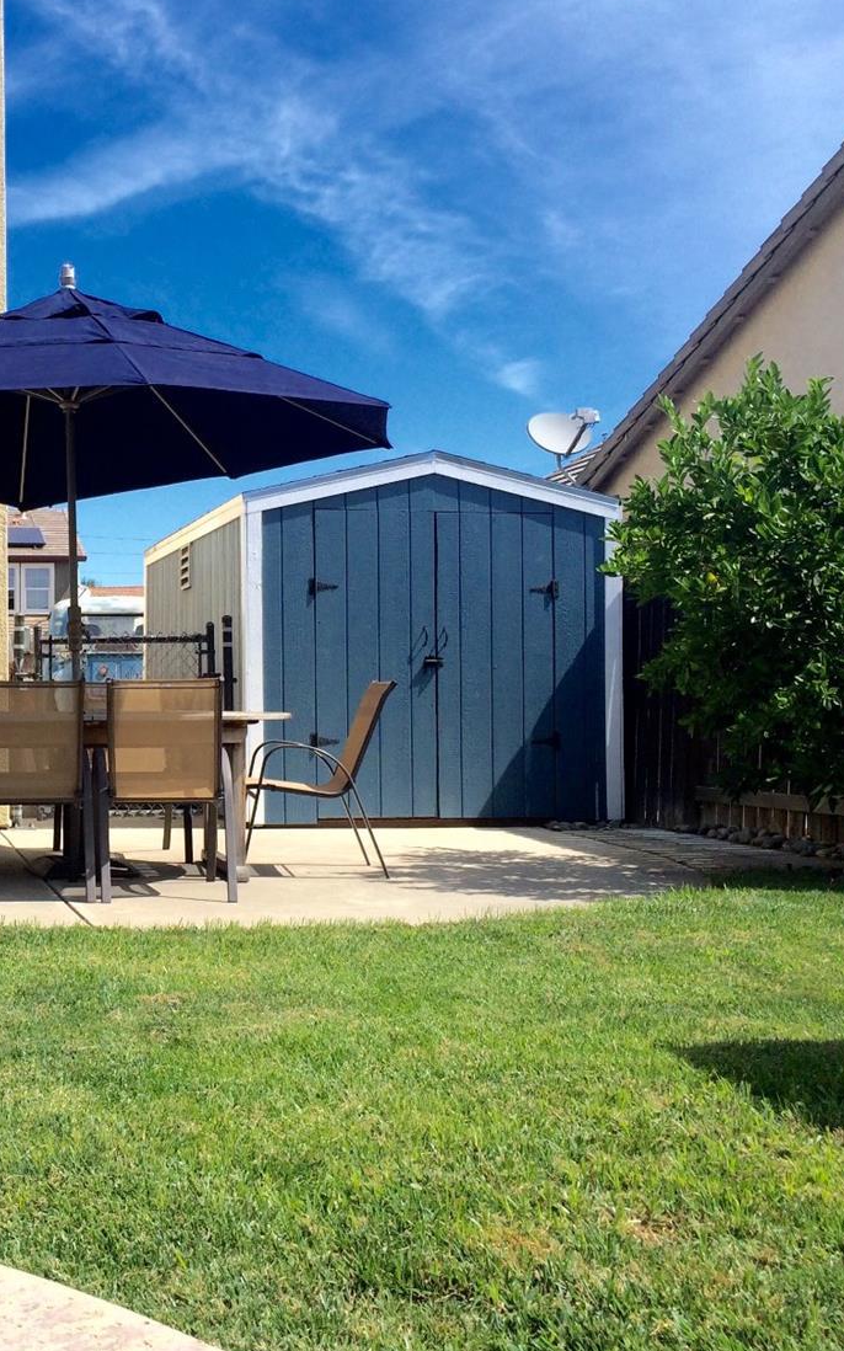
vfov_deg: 47.2
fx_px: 1546
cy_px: 672
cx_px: 91
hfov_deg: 29.3
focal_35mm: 42
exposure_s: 1/1786
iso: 32
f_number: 2.2
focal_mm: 4.15
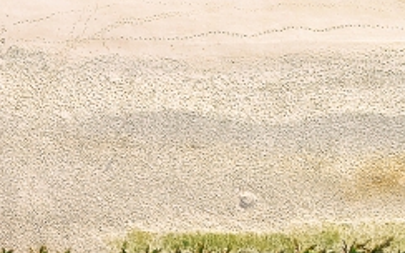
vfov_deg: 14.0
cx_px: -50
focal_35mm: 87
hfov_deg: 22.4
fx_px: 959
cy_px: 384
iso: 100
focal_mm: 4.49
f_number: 2.6
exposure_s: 1/500
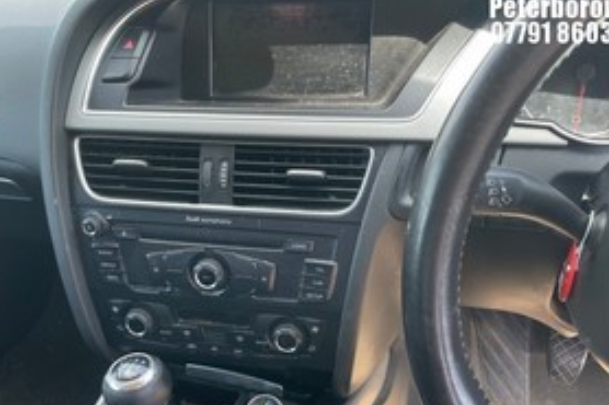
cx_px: 265
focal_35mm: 34
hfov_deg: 55.7
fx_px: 575
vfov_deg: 38.3
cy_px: 278
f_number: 1.6
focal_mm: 4.2
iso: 80
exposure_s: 1/121
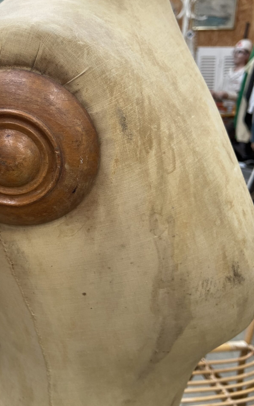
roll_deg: +0.5
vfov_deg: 52.2
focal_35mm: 37
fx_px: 410
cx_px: 56
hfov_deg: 33.6
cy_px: 154
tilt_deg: -11.4
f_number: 1.8
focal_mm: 4.25
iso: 50
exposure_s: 1/122
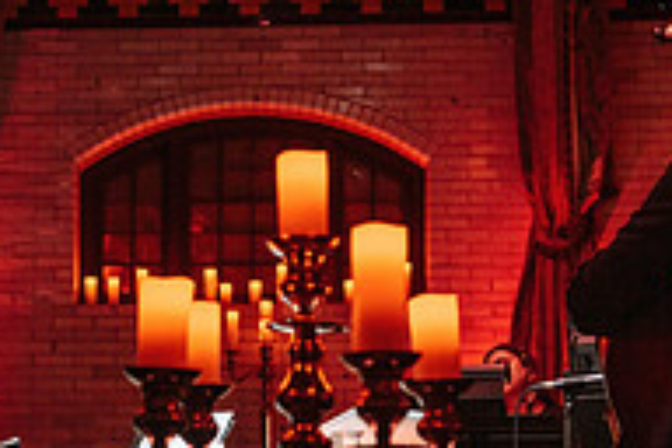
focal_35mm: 106
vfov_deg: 12.9
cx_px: 150
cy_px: 324
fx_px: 1979
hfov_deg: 19.1
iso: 1600
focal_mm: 35
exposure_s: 1/125
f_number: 2.8
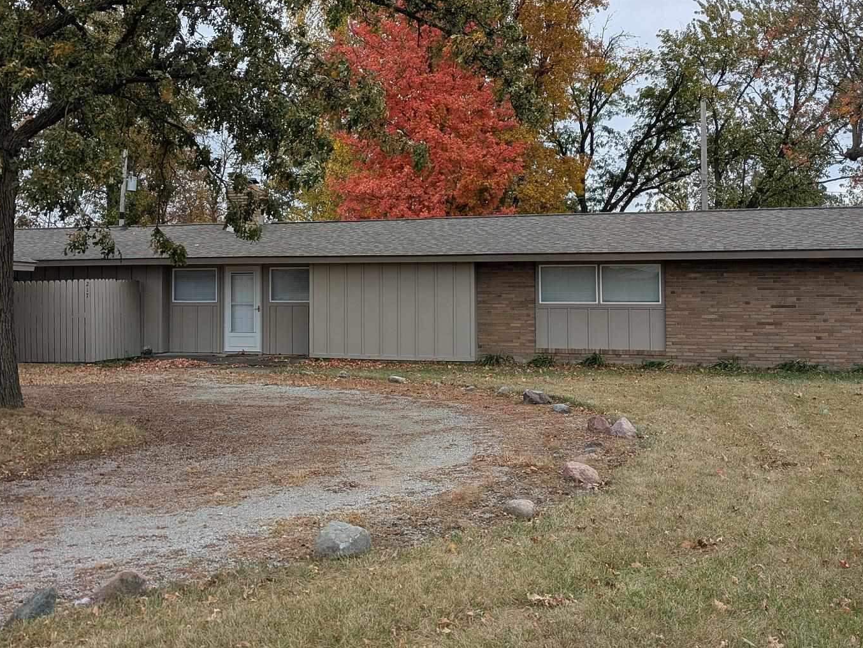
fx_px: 1022
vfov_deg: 35.0
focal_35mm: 41
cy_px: 252
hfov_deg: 45.4
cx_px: 333
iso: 54
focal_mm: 5.43
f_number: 1.89
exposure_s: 1/846
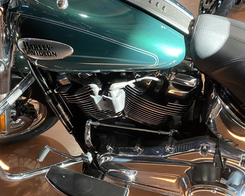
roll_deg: +5.7
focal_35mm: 37
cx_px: 117
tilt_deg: -32.2
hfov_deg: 49.1
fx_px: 268
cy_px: 117
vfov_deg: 39.9
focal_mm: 4.25
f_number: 1.8
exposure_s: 1/60
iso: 200
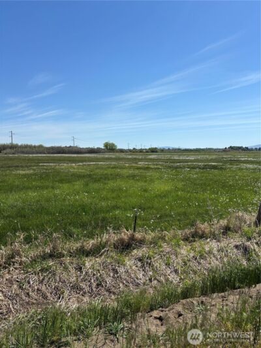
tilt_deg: -6.7
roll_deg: +1.8
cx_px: 130
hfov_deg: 53.1
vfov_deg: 67.3
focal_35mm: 26
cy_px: 174
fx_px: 261
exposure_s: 1/4630
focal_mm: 5.96
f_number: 1.6
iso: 50
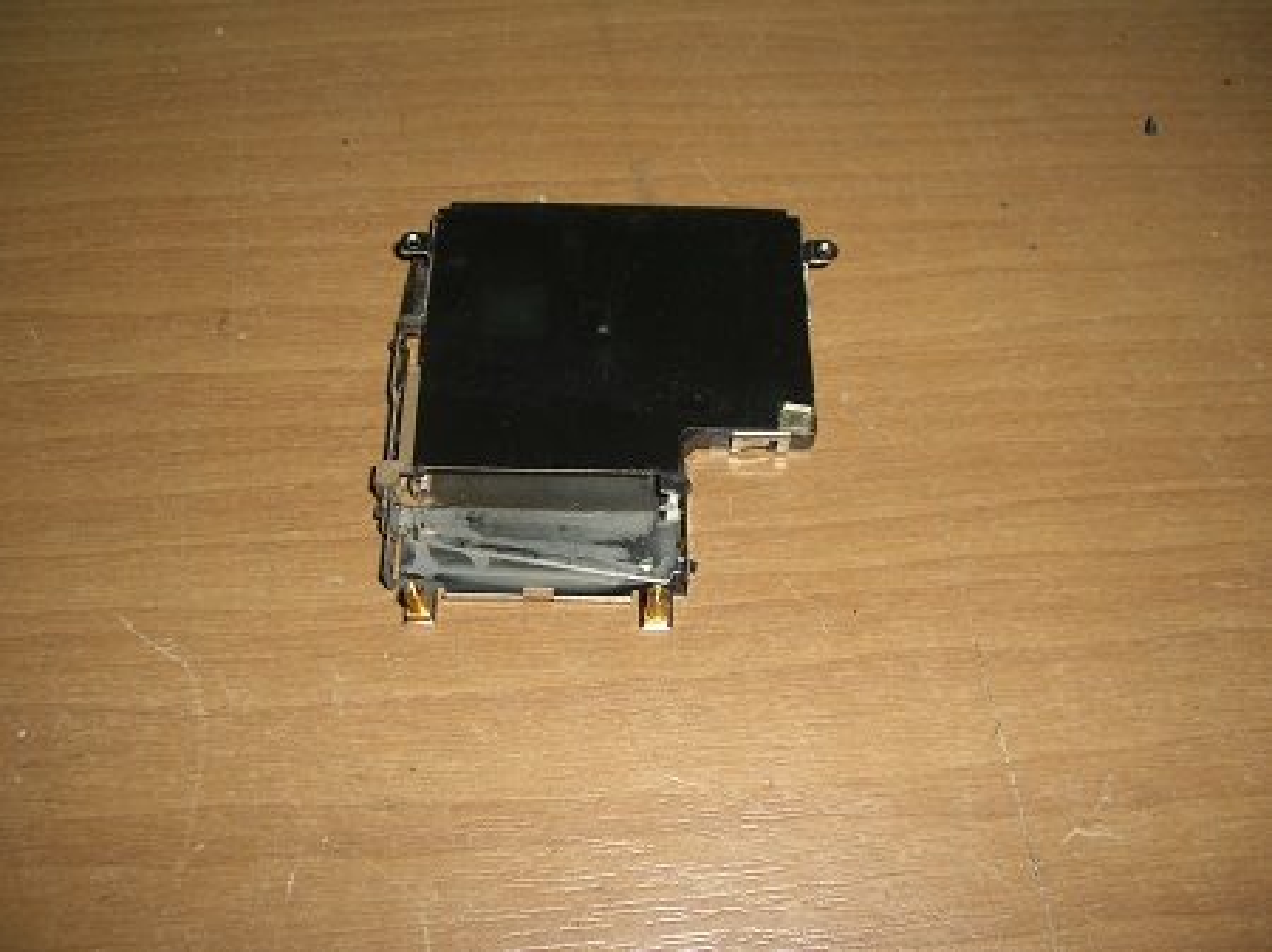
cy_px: 476
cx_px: 636
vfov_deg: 37.7
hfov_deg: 49.0
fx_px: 1396
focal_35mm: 38
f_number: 5.6
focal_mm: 7.9
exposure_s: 1/60
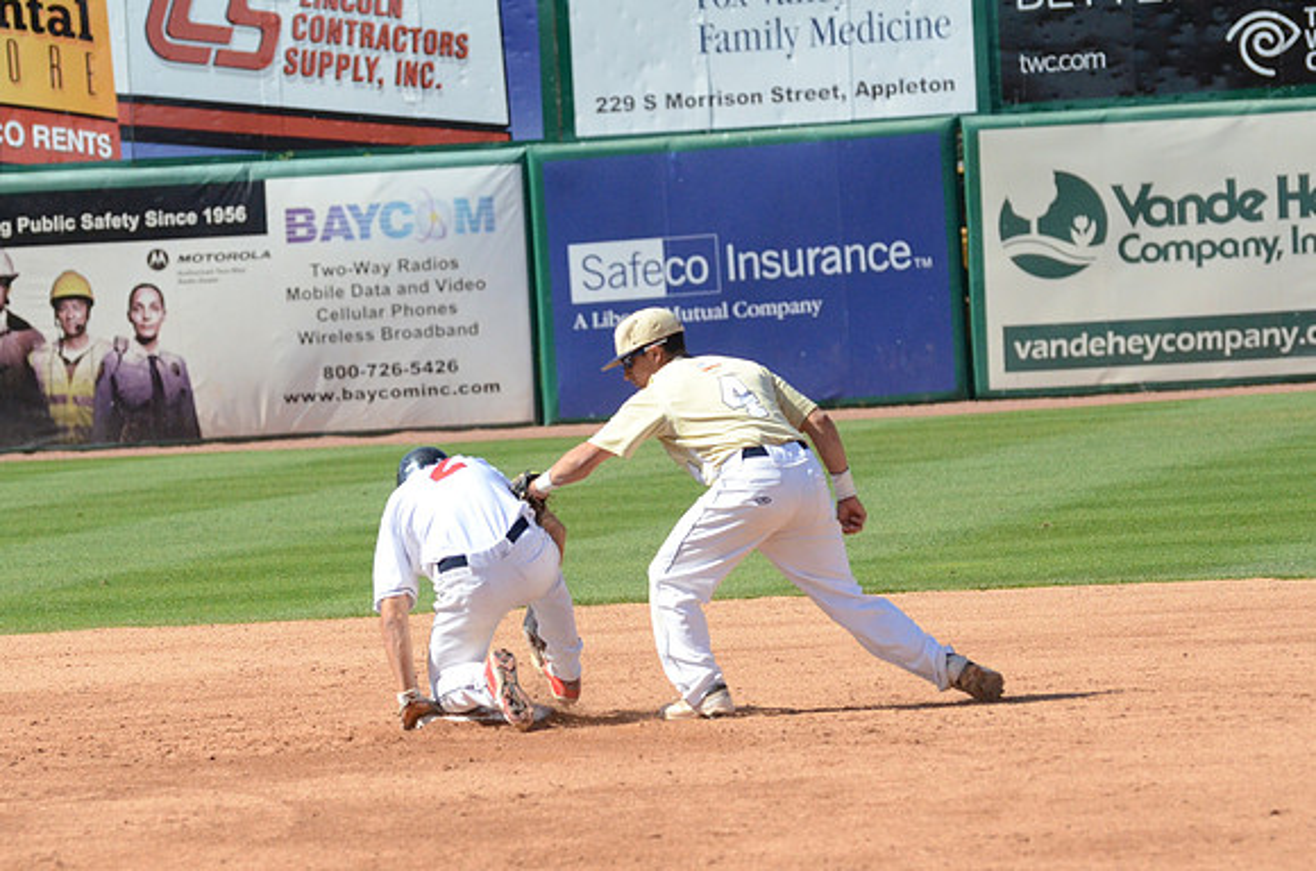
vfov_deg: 5.9
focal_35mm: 232
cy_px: 436
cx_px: 658
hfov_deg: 8.9
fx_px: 8481
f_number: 4.8
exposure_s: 1/8000
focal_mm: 155
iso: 1600
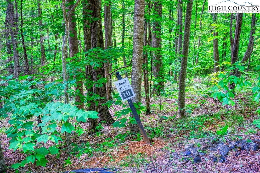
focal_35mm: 49
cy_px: 86
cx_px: 130
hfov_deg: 40.3
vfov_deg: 27.5
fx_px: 354
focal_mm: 32.9
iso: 320
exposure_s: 1/8
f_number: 3.6
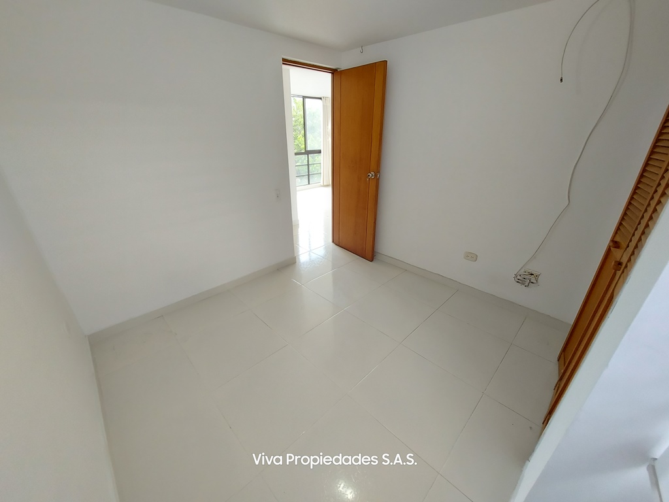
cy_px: 251
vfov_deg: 89.9
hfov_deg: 106.2
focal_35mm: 13
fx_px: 251
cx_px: 334
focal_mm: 1.74
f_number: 2.2
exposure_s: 1/60
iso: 320
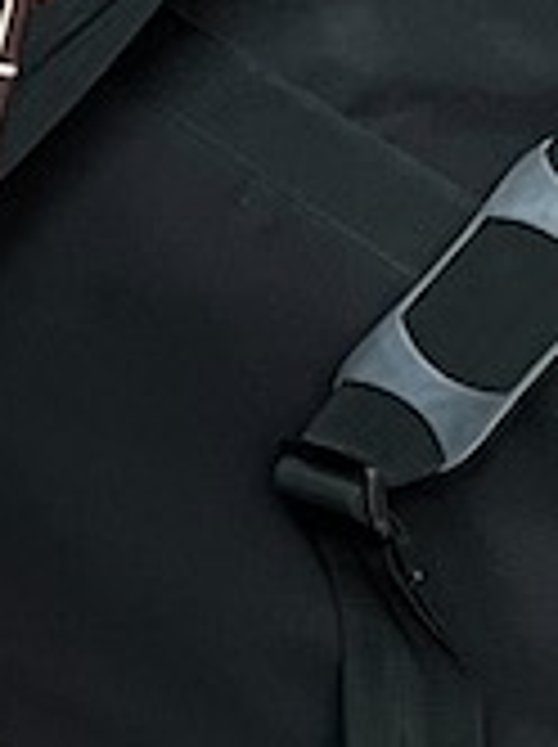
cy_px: 288
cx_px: -1098
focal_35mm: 201
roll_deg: -3.5
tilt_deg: -35.1
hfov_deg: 6.7
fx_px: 4331
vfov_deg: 9.9
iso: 320
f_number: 1.5
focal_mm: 5.7
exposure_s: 1/60
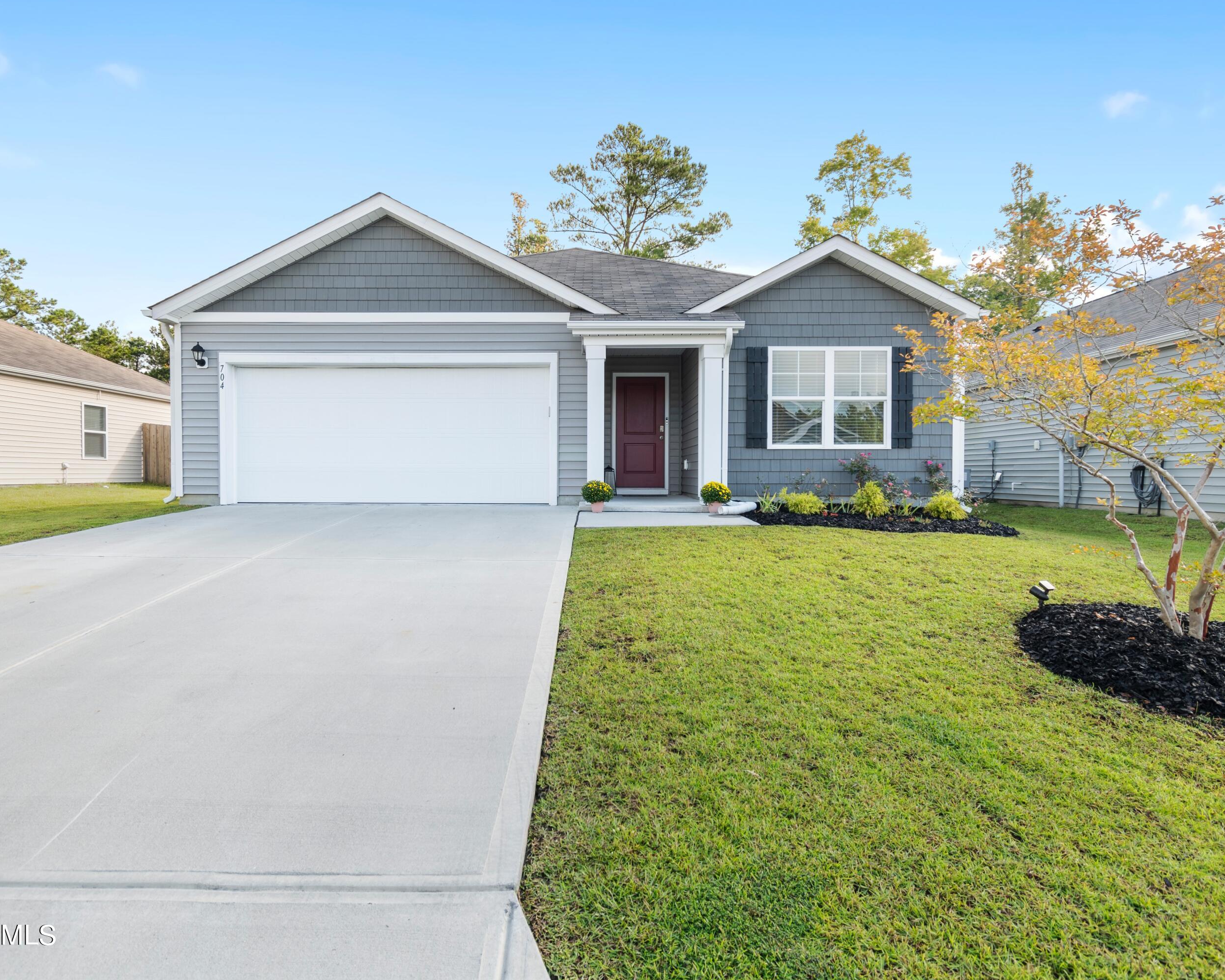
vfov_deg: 77.0
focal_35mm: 17
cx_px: 589
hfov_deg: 89.6
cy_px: 487
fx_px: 616
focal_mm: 10
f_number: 4.5
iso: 100
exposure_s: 1/125
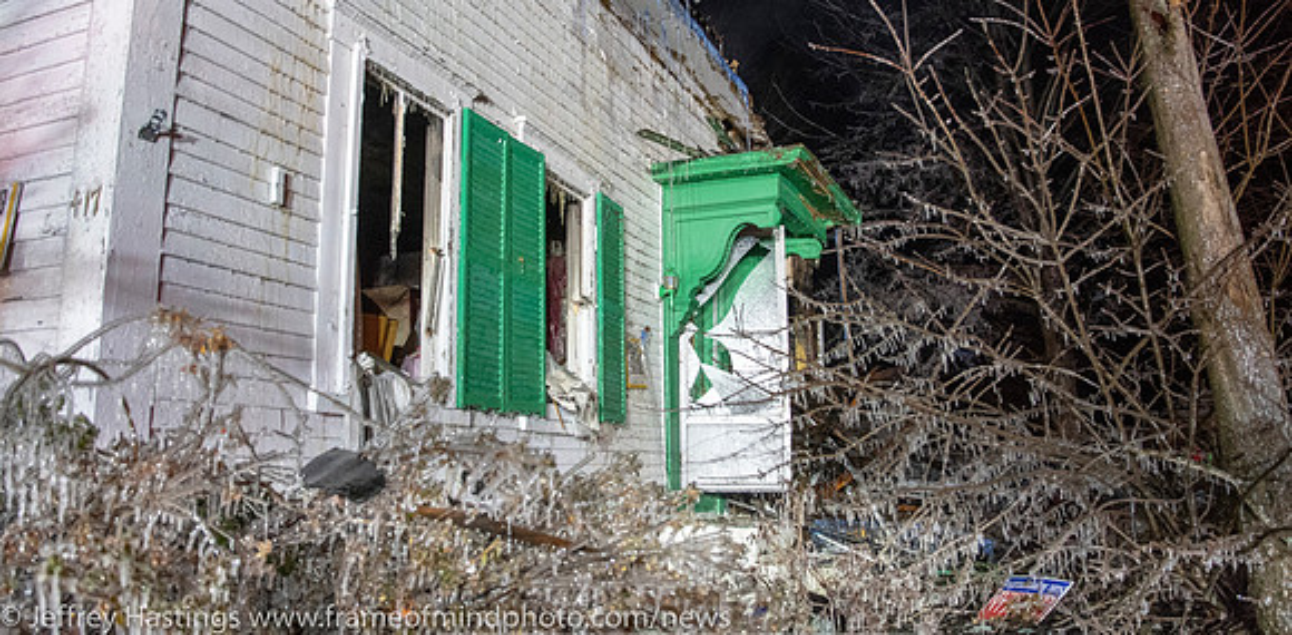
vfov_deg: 37.9
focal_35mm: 28
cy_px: 238
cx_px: 604
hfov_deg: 70.2
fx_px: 917
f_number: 4
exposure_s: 1/125
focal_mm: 16
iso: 2500
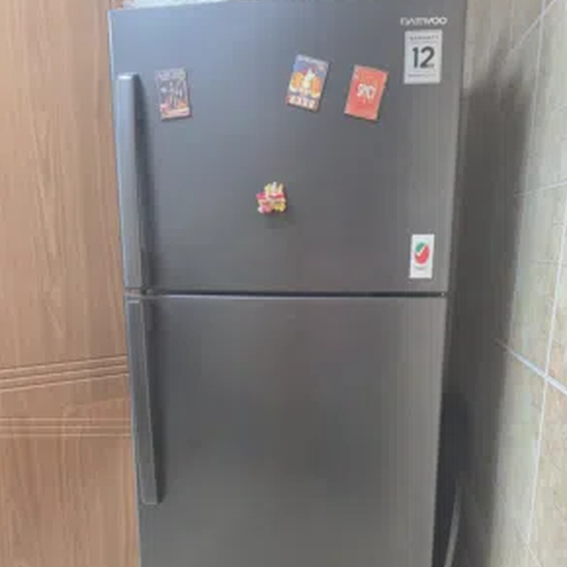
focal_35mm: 28
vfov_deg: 56.5
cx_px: 291
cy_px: 362
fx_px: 519
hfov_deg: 57.3
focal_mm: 6.3
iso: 400
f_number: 1.7
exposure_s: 1/100
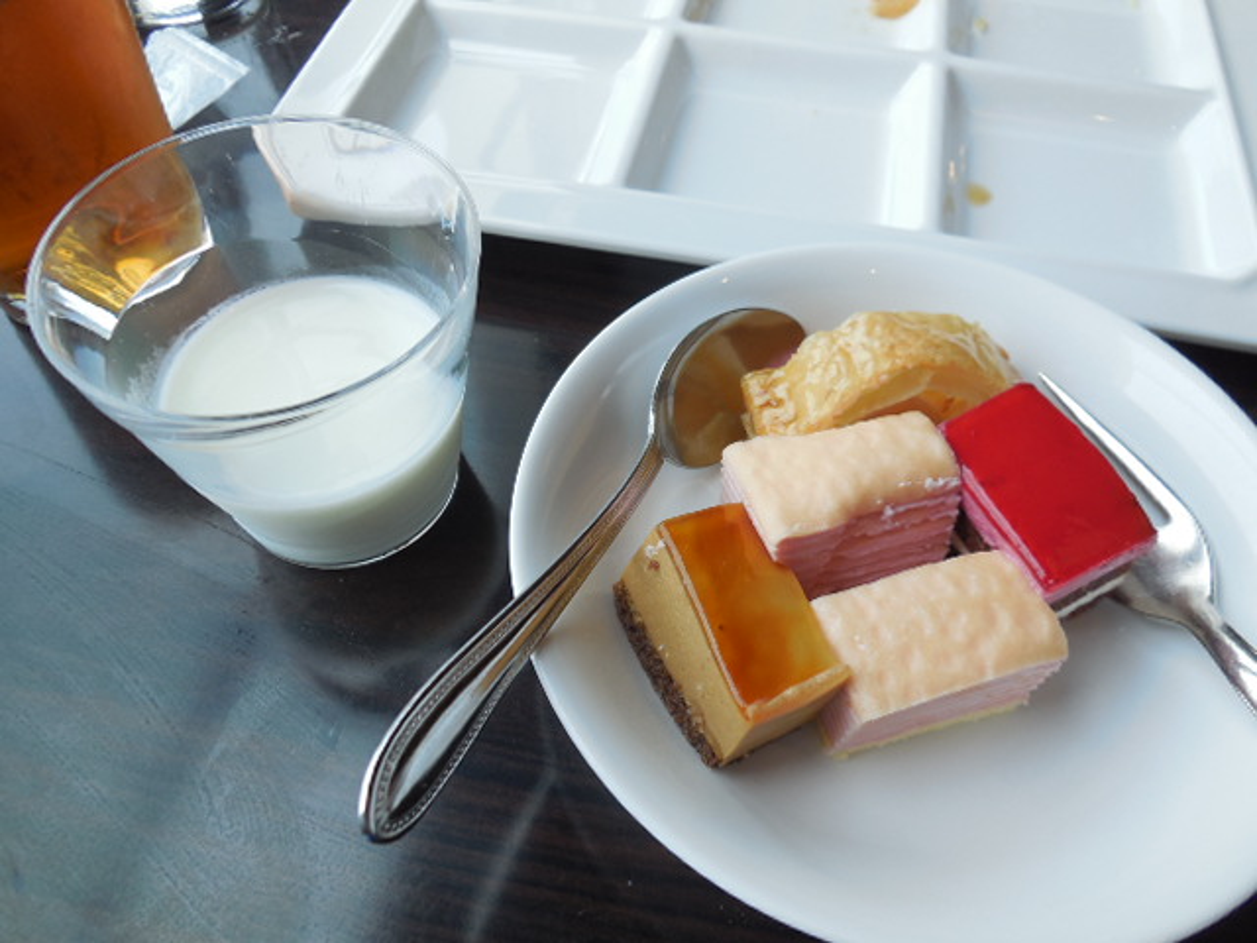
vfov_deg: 54.9
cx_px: 628
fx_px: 908
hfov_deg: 69.4
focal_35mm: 25
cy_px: 472
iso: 125
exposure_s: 1/80
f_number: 3.1
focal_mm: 4.5
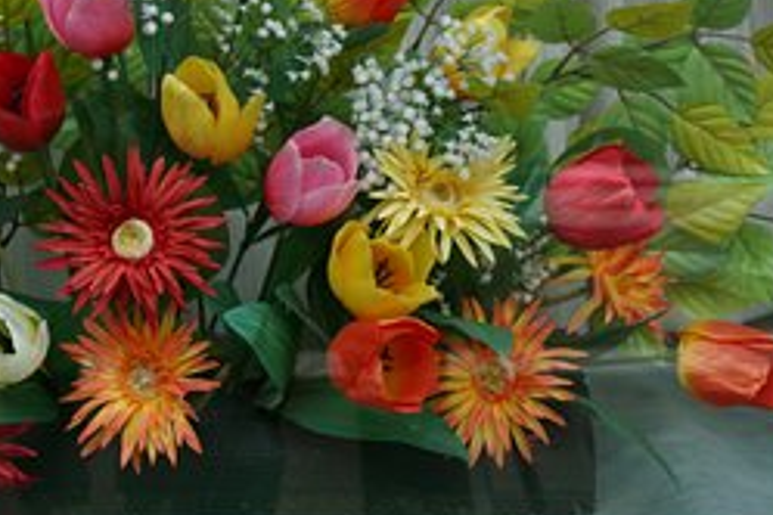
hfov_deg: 24.3
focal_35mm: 83
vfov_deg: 16.3
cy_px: 84
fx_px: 1783
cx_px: 220
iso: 100
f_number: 4.5
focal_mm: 27
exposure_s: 1/160
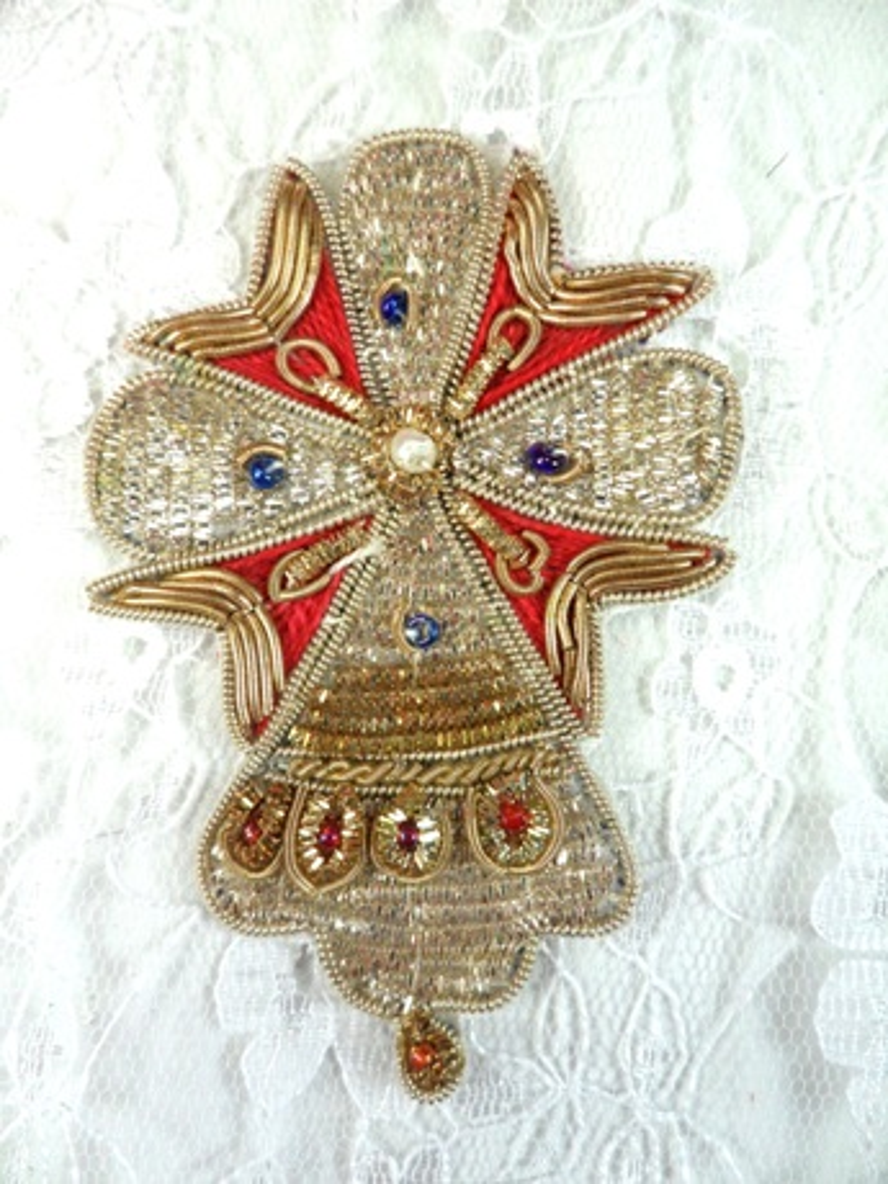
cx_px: 444
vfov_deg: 65.3
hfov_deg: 51.4
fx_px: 924
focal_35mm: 27
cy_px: 592
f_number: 3.5
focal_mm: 4.9
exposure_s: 1/350
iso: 80
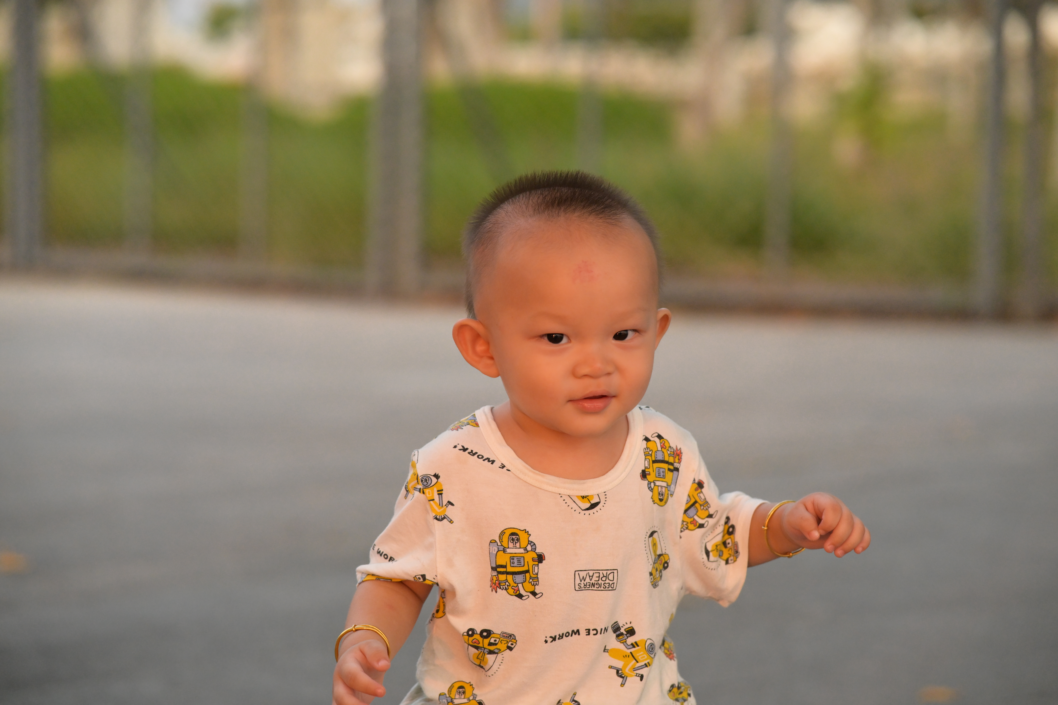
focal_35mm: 85
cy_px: 352
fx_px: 2498
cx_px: 529
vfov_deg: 16.1
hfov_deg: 23.9
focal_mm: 85
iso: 2500
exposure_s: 1/2000
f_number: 4
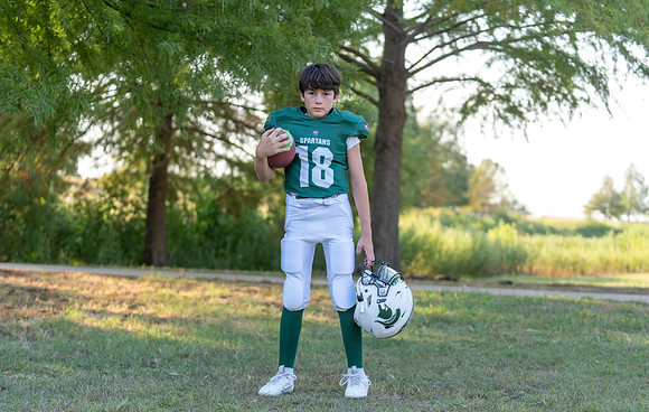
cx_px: 326
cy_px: 218
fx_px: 1293
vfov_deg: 18.1
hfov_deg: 28.2
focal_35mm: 73
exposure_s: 1/320
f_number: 2.8
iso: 125
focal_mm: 70
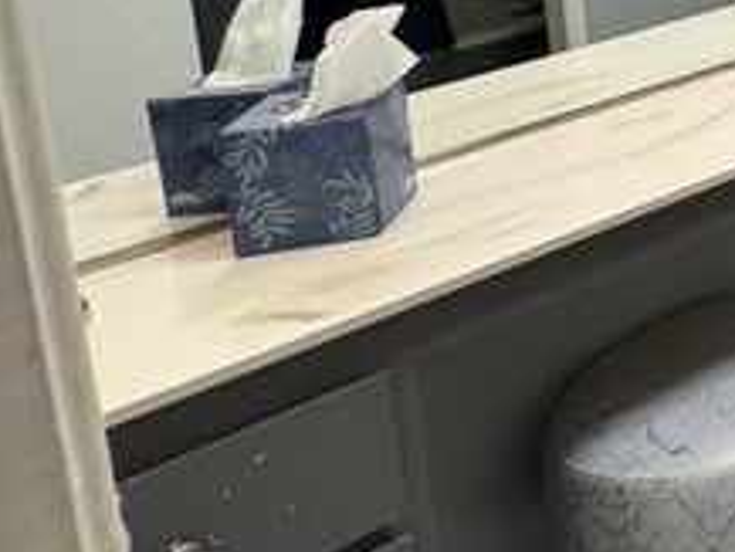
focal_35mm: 55
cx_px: 1387
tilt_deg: -8.0
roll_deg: +0.9
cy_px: -173
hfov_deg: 20.7
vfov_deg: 23.4
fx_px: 1168
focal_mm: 2.22
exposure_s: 1/60
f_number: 2.2
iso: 200
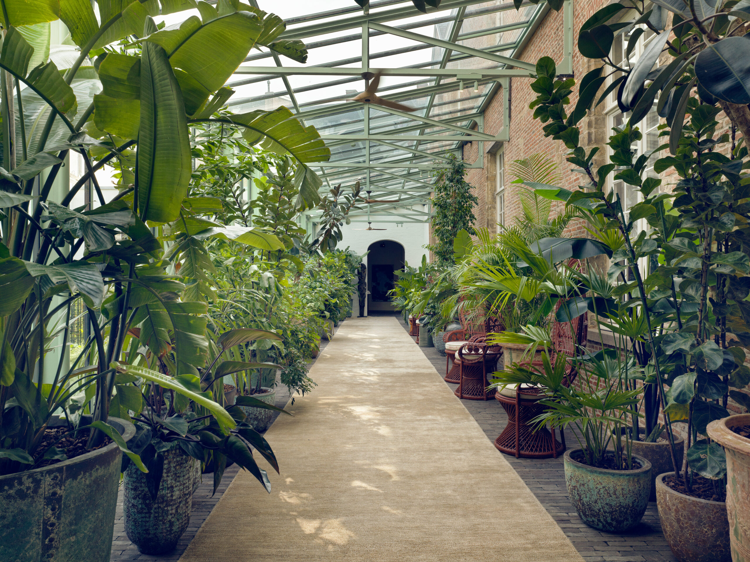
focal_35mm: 23
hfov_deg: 73.9
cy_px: 281
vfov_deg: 58.9
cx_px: 375
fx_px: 498
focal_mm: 30
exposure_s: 1/60
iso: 100
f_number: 11
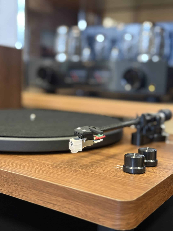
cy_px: 116
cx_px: 86
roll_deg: -3.0
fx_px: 320
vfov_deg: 39.7
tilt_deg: -7.2
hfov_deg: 30.3
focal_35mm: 48
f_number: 1.78
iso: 250
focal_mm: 6.76
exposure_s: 1/33
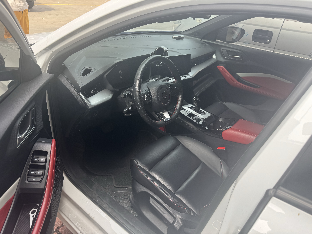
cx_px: 156
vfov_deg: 56.8
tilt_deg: -31.5
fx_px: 216
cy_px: 117
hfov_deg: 71.6
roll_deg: -8.3
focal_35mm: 24
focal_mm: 6.76
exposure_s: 1/392
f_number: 1.78
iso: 80
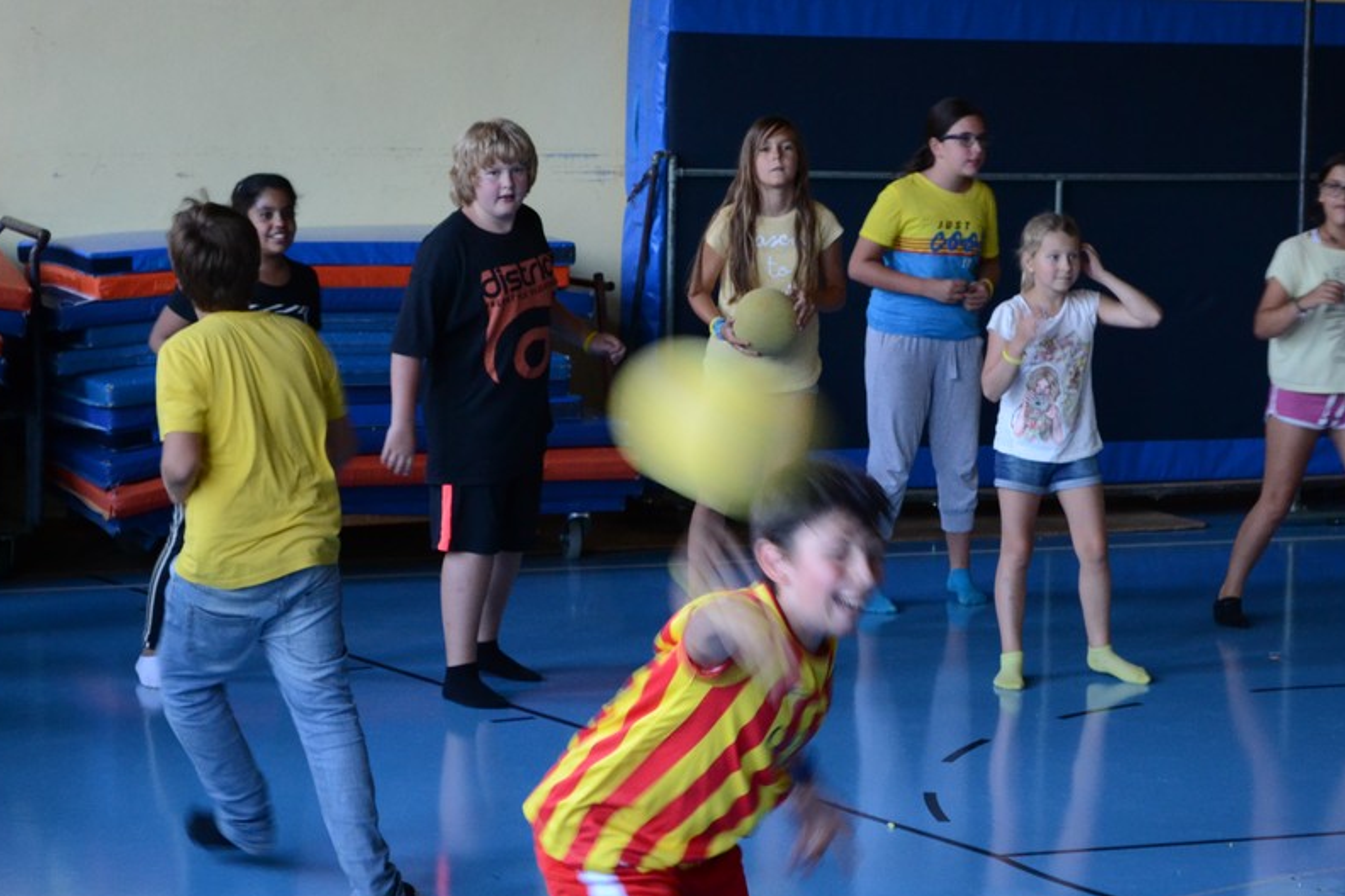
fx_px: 3984
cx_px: 819
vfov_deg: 12.8
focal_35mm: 107
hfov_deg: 19.1
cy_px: 578
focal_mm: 55
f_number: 5.6
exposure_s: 1/60
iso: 1600
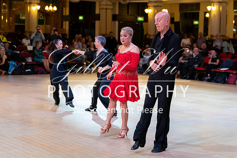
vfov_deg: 19.0
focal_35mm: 72
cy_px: 67
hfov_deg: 28.1
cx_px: 124
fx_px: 473
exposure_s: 1/640
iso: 4000
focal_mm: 61
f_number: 2.5
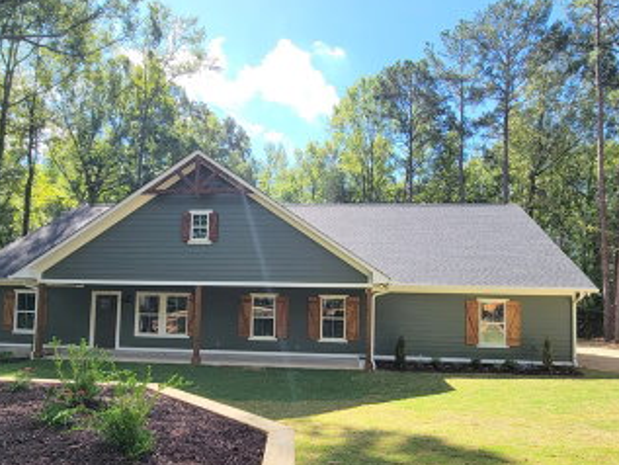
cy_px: 289
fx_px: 376
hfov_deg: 78.9
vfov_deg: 62.6
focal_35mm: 21
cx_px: 322
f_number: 2.2
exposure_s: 1/654
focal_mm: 2.2
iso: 50
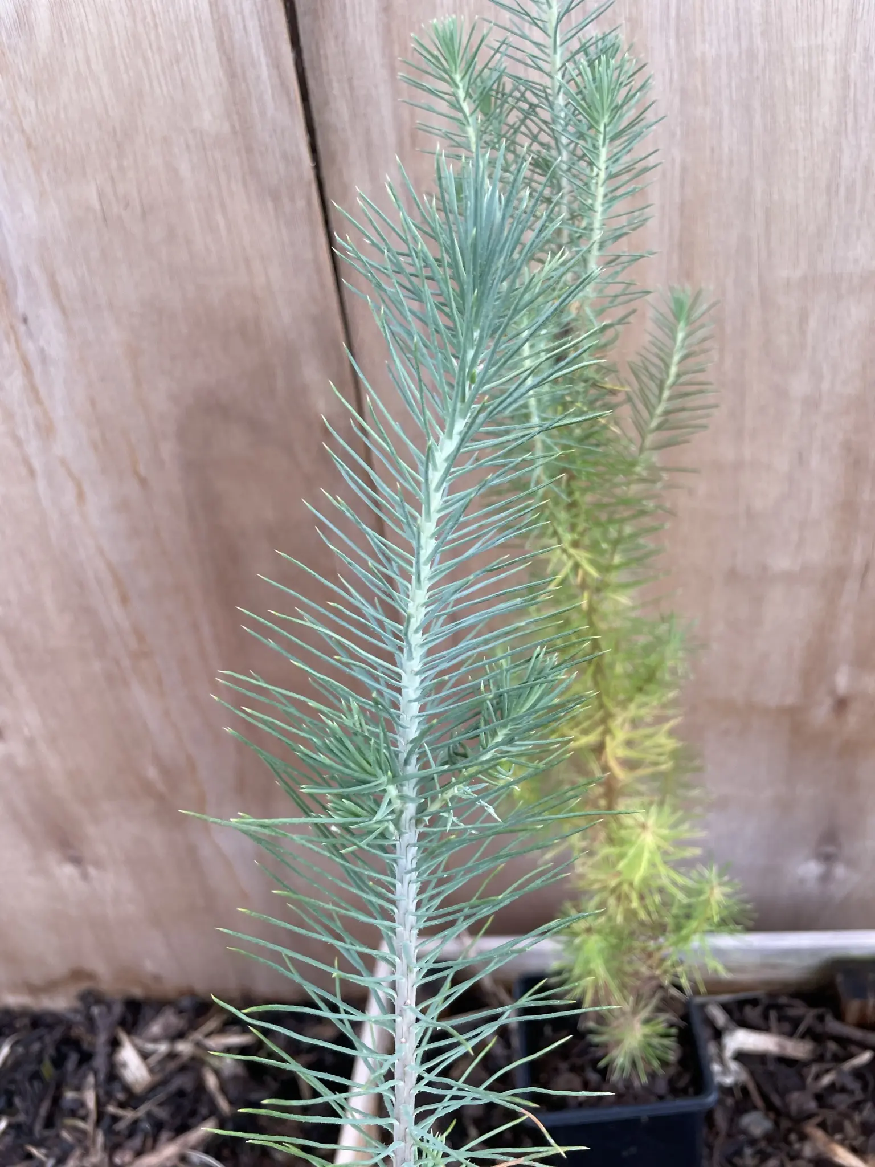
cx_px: 438
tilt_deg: -29.9
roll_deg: +9.0
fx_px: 876
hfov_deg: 53.1
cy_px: 584
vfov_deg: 67.3
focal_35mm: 26
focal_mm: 4.2
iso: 32
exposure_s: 1/140
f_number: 1.6
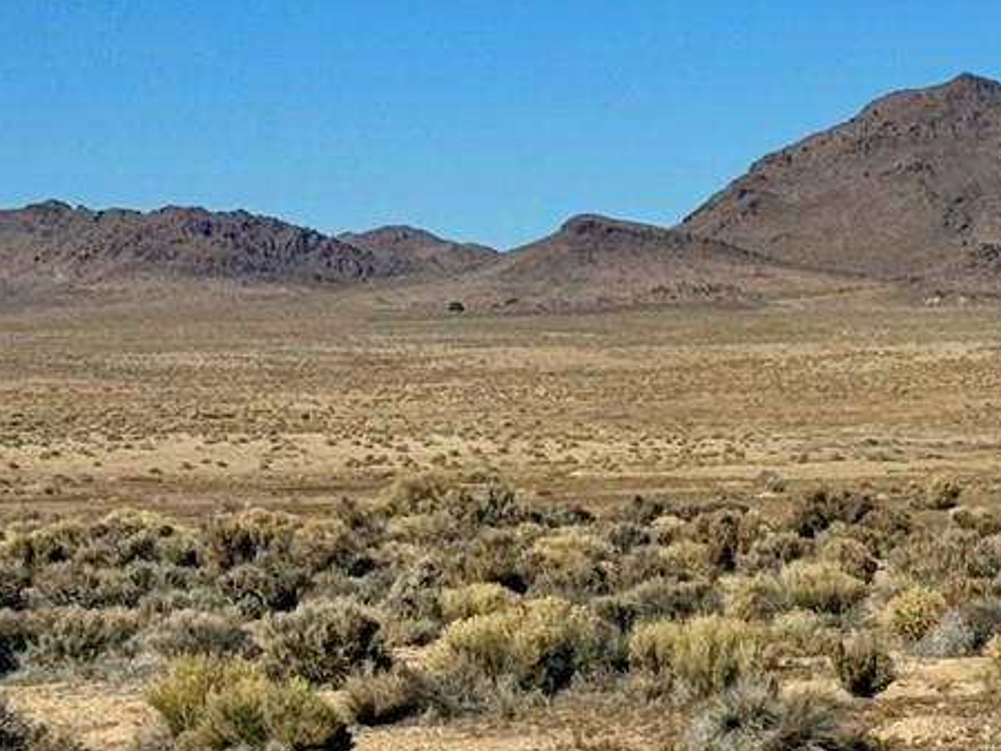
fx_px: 4946
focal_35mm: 171
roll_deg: +0.1
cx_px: 1282
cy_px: 281
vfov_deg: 8.7
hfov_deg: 11.3
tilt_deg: +1.1
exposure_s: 1/9009
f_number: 1.78
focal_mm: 6.76
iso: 80
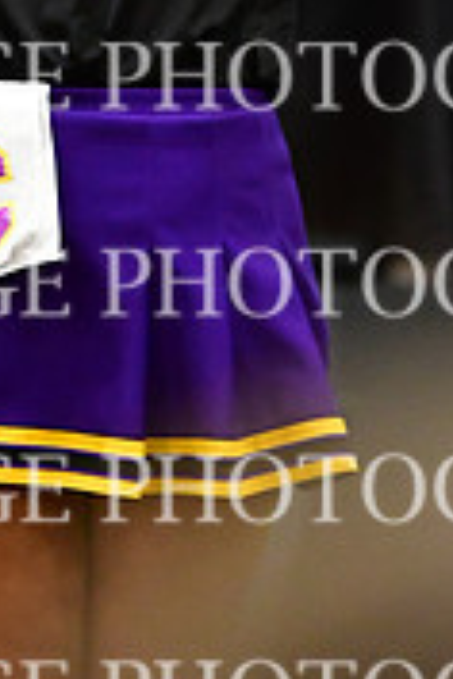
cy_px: -27
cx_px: 75
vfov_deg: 2.3
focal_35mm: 907
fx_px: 17118
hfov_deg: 1.5
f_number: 3.5
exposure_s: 1/500
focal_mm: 185
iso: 5000
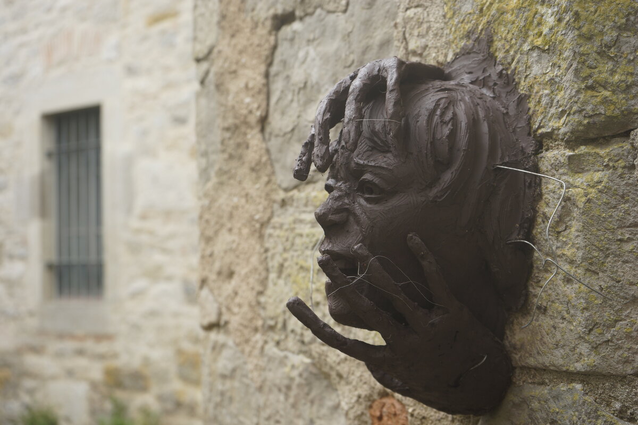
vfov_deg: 27.5
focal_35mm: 49
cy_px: 212
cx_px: 319
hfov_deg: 40.3
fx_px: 868
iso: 250
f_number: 5
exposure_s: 1/125
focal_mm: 49
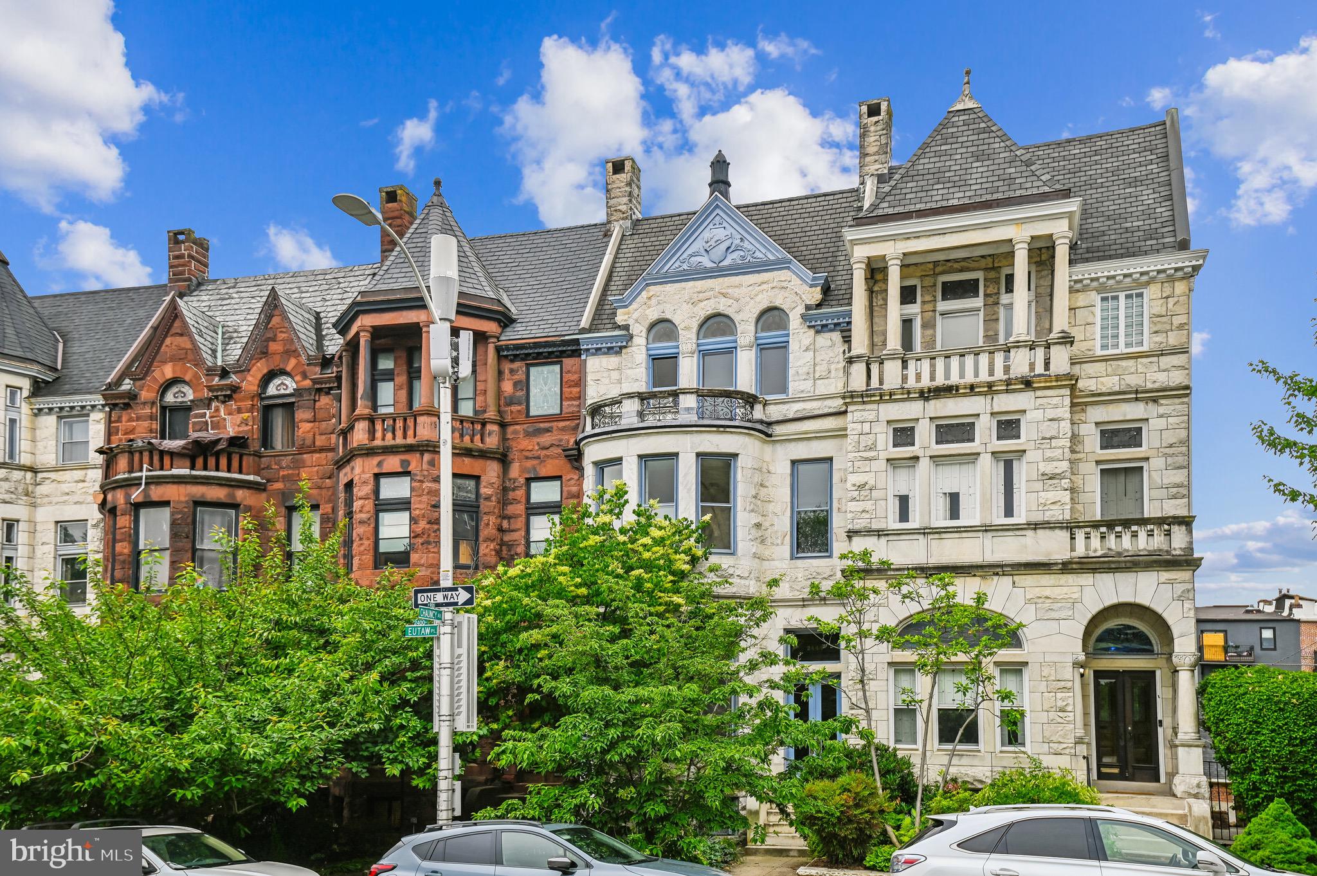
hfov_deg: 54.5
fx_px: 1279
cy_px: 438
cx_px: 658
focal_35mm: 35
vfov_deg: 37.8
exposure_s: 1/250
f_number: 5.6
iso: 125
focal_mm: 35
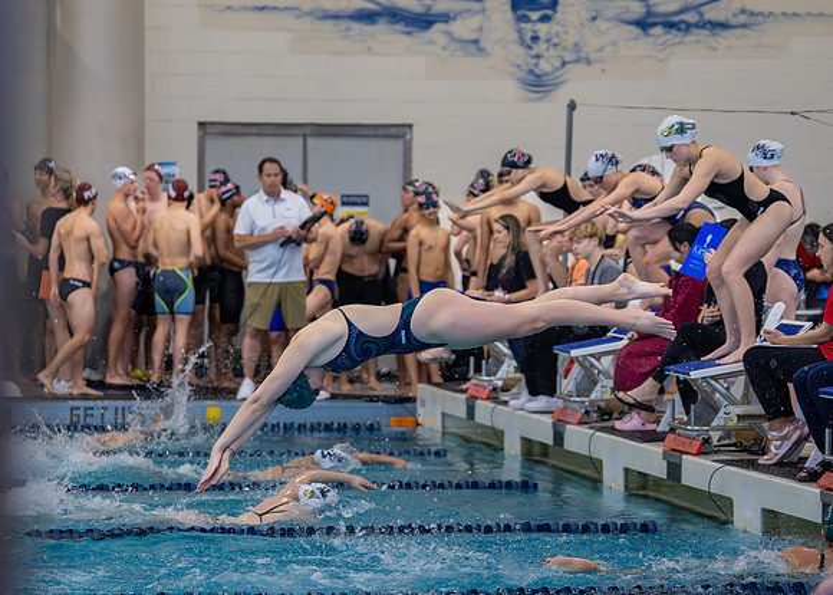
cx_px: 329
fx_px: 3310
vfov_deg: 10.3
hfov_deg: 14.3
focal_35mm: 140
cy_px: 360
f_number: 2.8
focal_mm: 101
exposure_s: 1/1000
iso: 2500
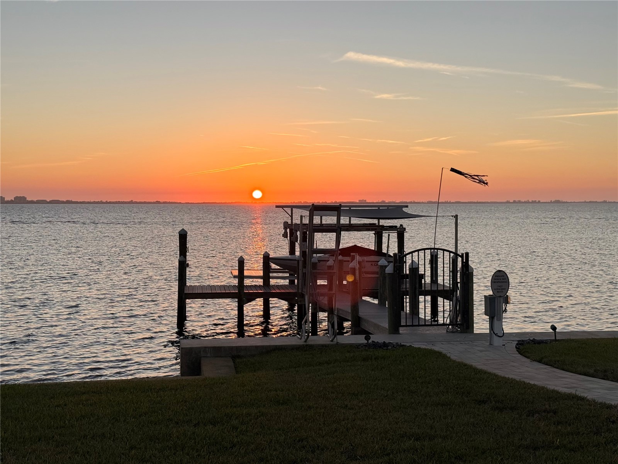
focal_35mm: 48
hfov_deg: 39.7
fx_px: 857
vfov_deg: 30.3
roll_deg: +0.1
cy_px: 232
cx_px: 309
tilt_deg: -2.3
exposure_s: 1/2033
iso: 64
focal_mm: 6.76
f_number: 1.78
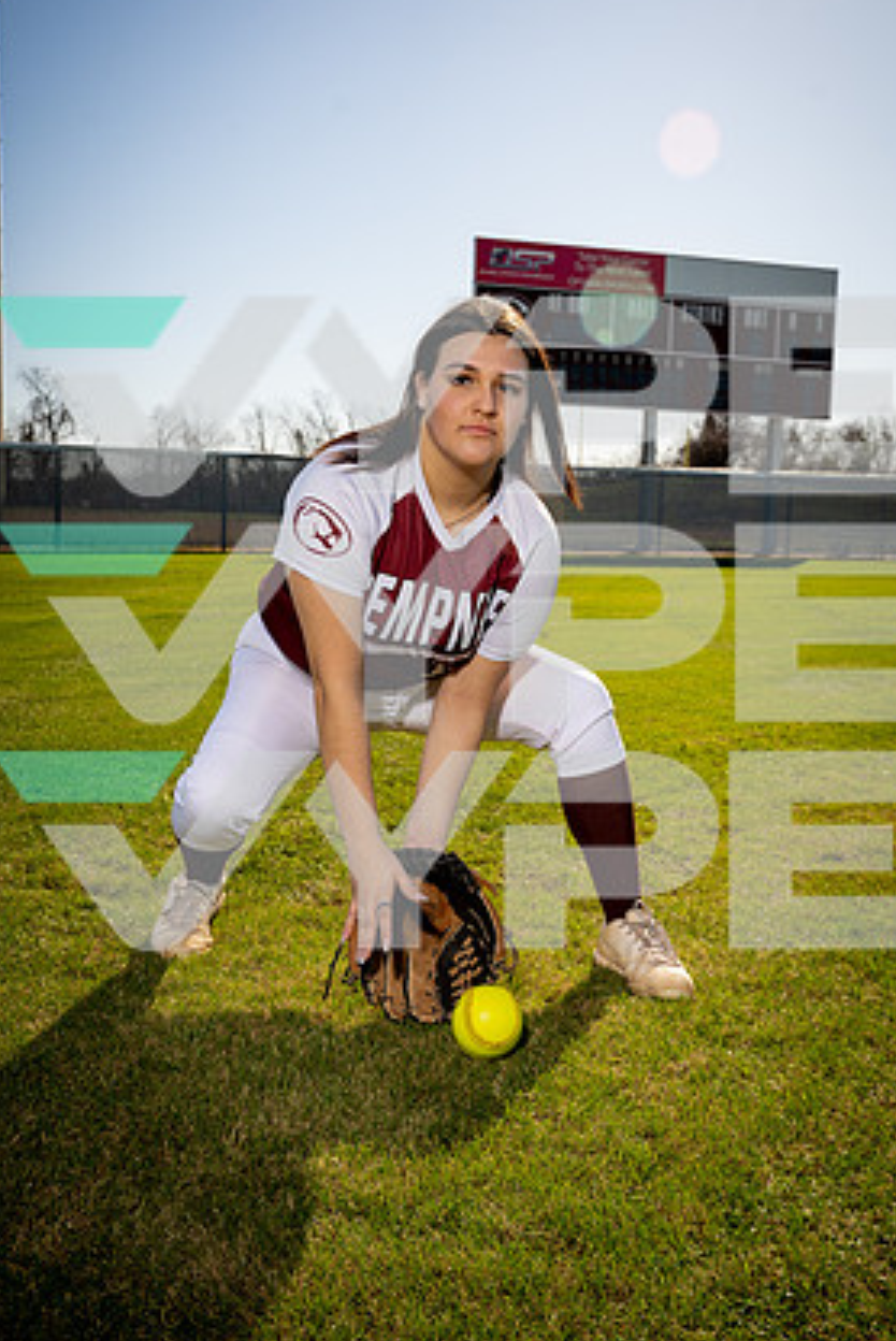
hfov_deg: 33.4
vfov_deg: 48.4
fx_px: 1491
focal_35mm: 40
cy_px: 625
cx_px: 474
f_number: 7.1
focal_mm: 37
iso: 100
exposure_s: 1/250
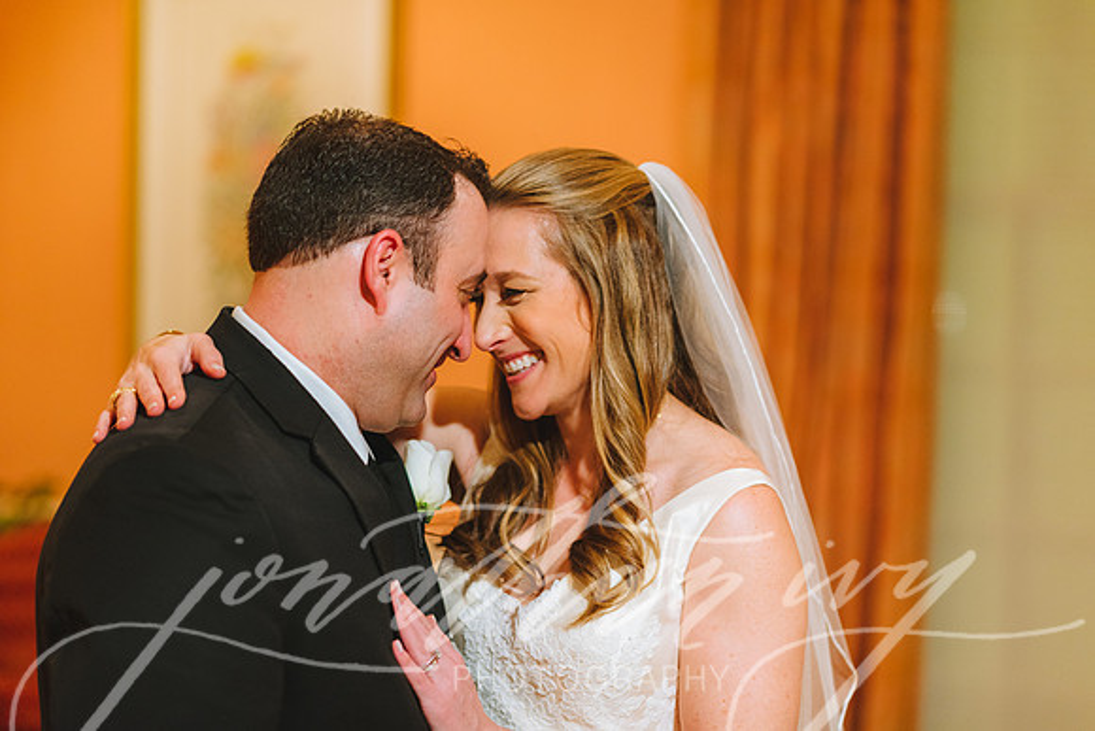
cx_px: 548
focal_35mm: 85
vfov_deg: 16.1
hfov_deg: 23.9
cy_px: 366
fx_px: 2586
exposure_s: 1/160
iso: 800
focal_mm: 85
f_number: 2.2
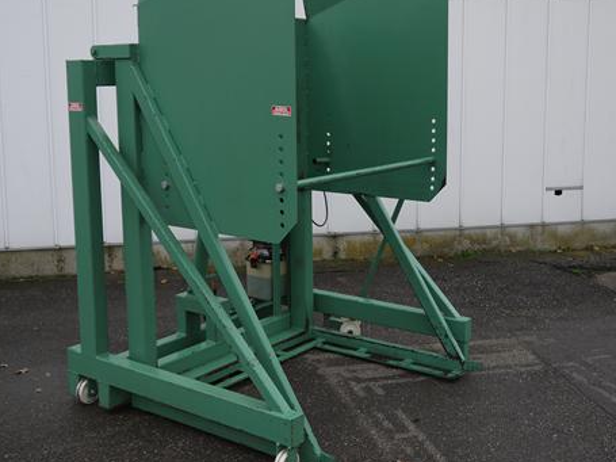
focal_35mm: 45
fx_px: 801
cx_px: 313
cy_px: 187
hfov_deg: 42.1
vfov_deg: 32.1
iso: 100
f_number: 4
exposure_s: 1/80
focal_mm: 16
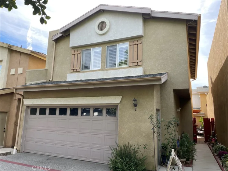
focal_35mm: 26
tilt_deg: +10.0
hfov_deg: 67.3
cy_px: 86
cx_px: 114
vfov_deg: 53.1
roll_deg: -1.7
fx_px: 171
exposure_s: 1/801
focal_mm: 4.2
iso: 32
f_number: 1.6
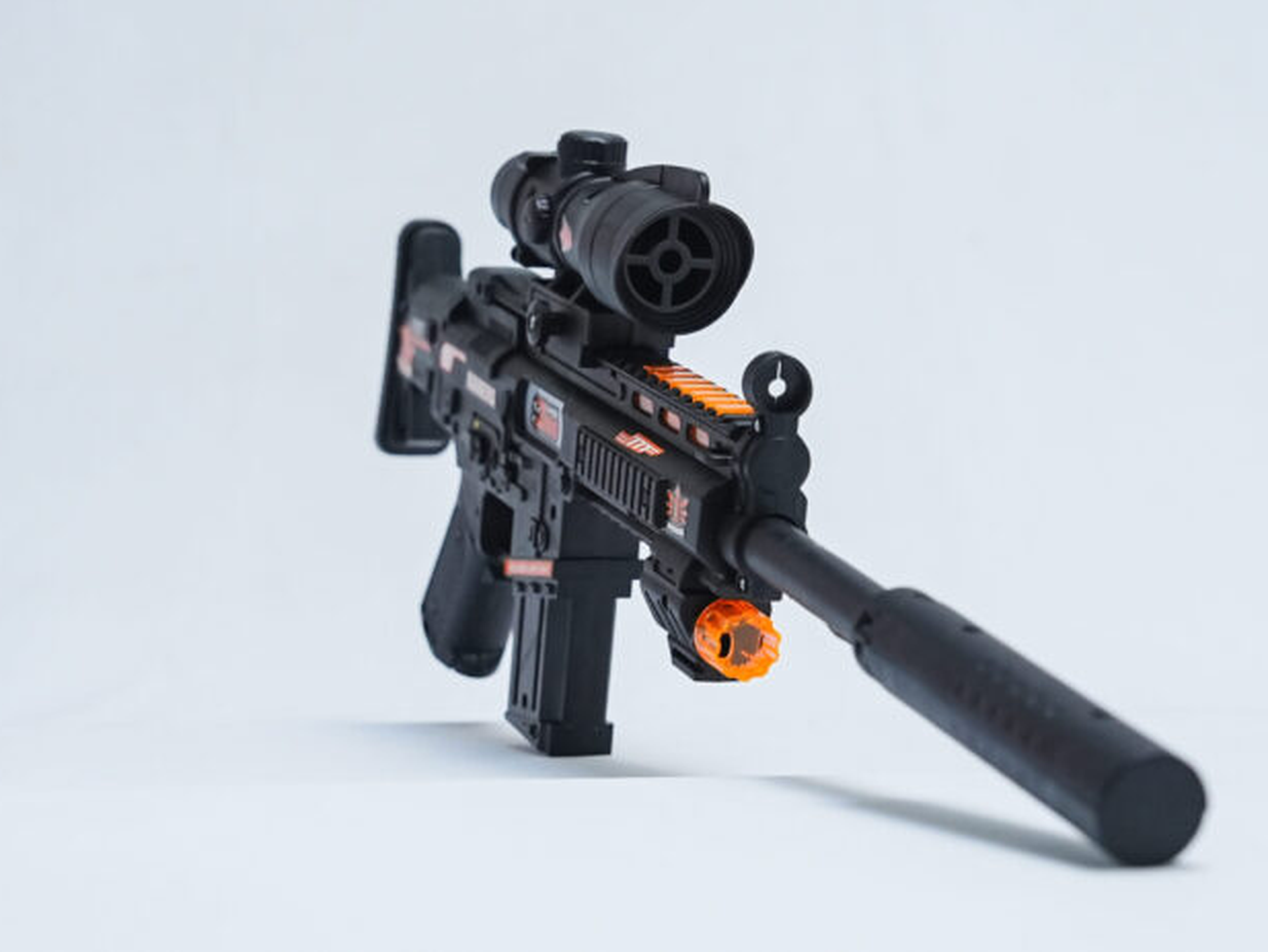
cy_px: 476
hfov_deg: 20.4
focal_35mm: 96
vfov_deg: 15.4
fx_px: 3517
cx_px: 623
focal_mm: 59
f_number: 5
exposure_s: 1/640
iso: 3200
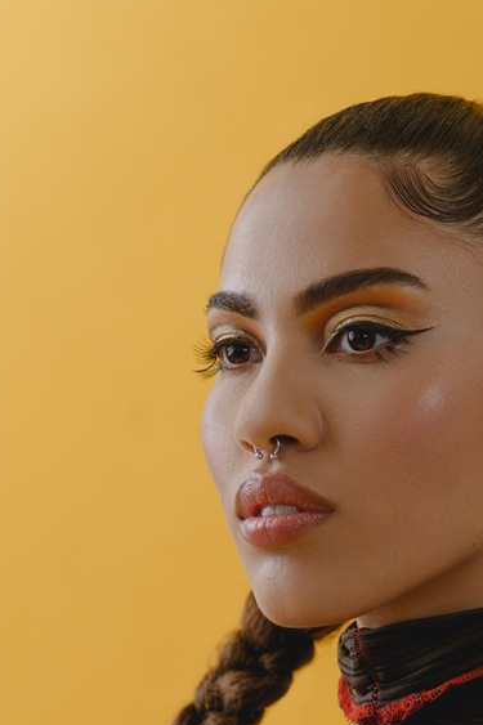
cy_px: 408
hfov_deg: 8.3
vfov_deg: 12.4
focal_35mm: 166
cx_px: 378
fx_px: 3343
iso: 200
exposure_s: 1/160
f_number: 6.3
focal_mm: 85
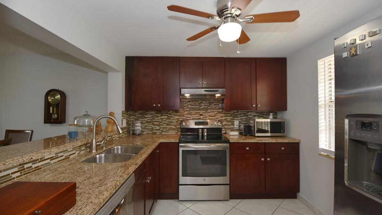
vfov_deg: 67.0
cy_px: 102
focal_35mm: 16
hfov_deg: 99.4
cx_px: 190
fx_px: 162
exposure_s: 1/60
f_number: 5
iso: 200
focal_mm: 10
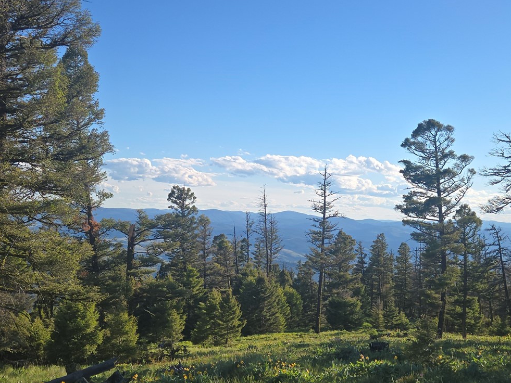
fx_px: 709
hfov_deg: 39.7
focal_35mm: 48
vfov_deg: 30.1
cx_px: 256
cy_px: 249
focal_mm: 5.4
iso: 25
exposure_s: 1/1457
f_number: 1.8
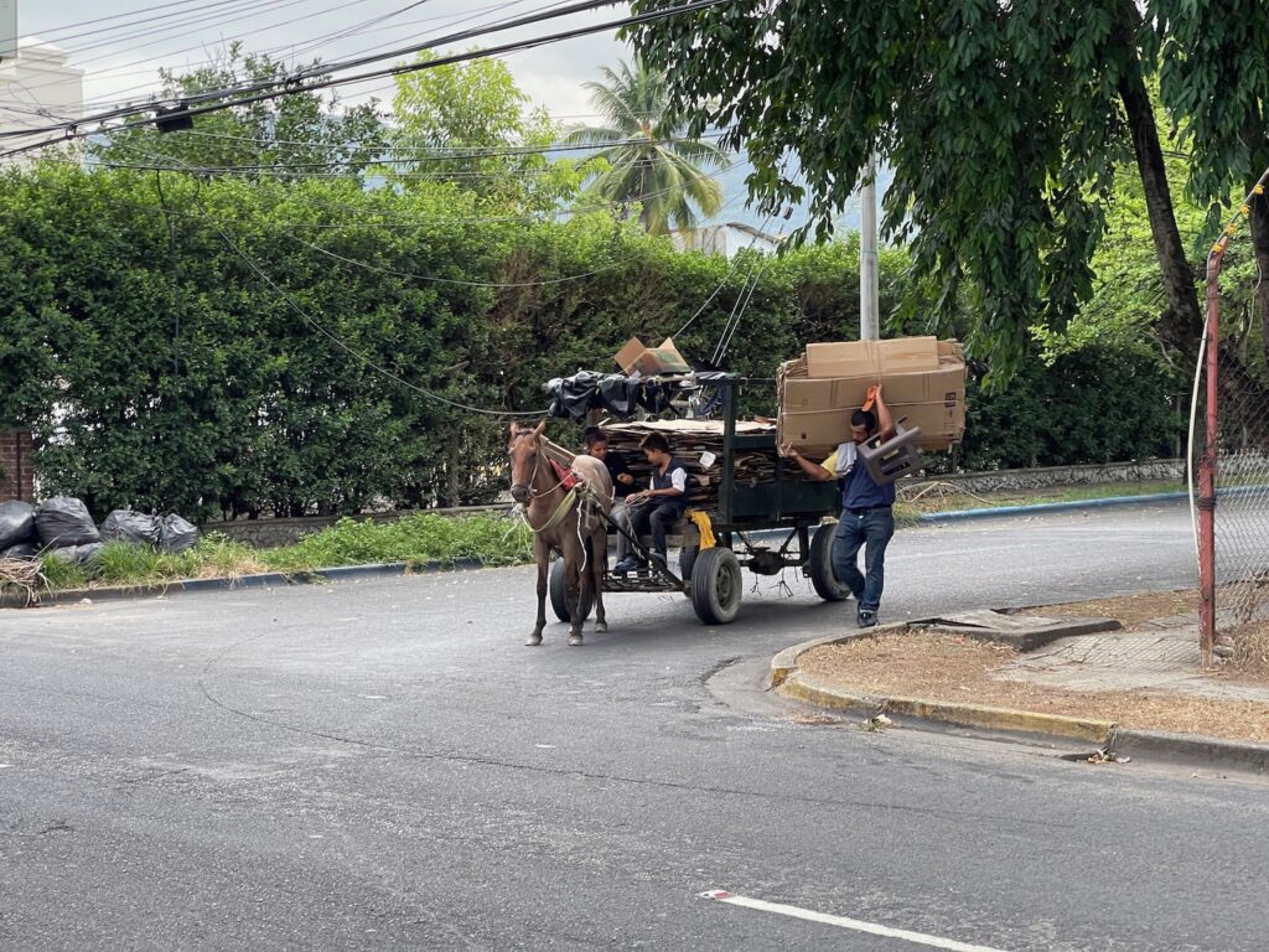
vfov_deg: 22.9
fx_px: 2346
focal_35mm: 64
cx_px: 634
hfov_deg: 30.3
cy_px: 476
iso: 64
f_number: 2.2
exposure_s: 1/122
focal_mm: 7.5
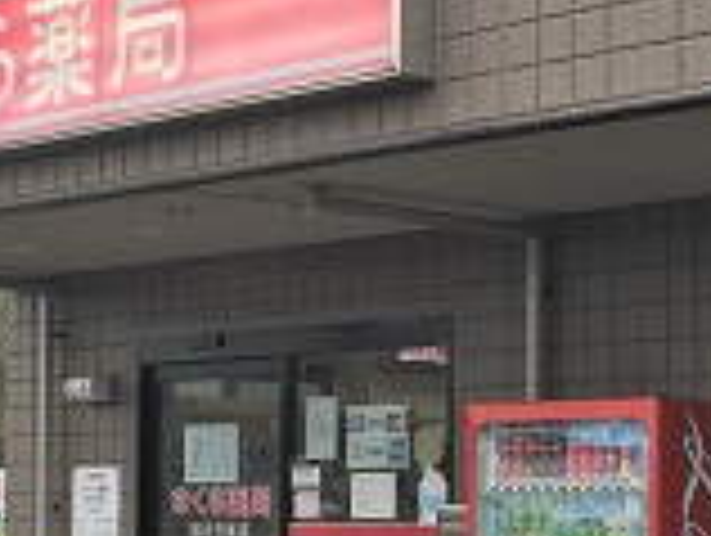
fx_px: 1810
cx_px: 198
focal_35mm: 88
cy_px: 149
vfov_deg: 16.8
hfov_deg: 22.1
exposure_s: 1/516
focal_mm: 4.15
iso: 25
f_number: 2.2
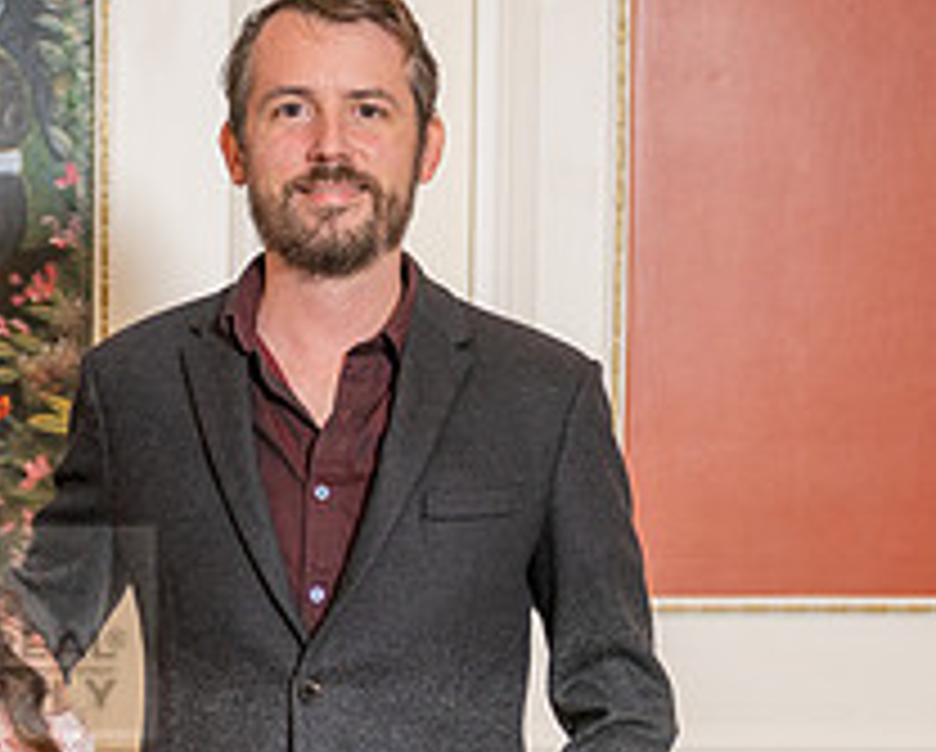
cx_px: -84
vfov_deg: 10.2
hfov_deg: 12.5
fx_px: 4189
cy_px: 730
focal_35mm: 151
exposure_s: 1/200
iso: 320
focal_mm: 52
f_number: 2.8
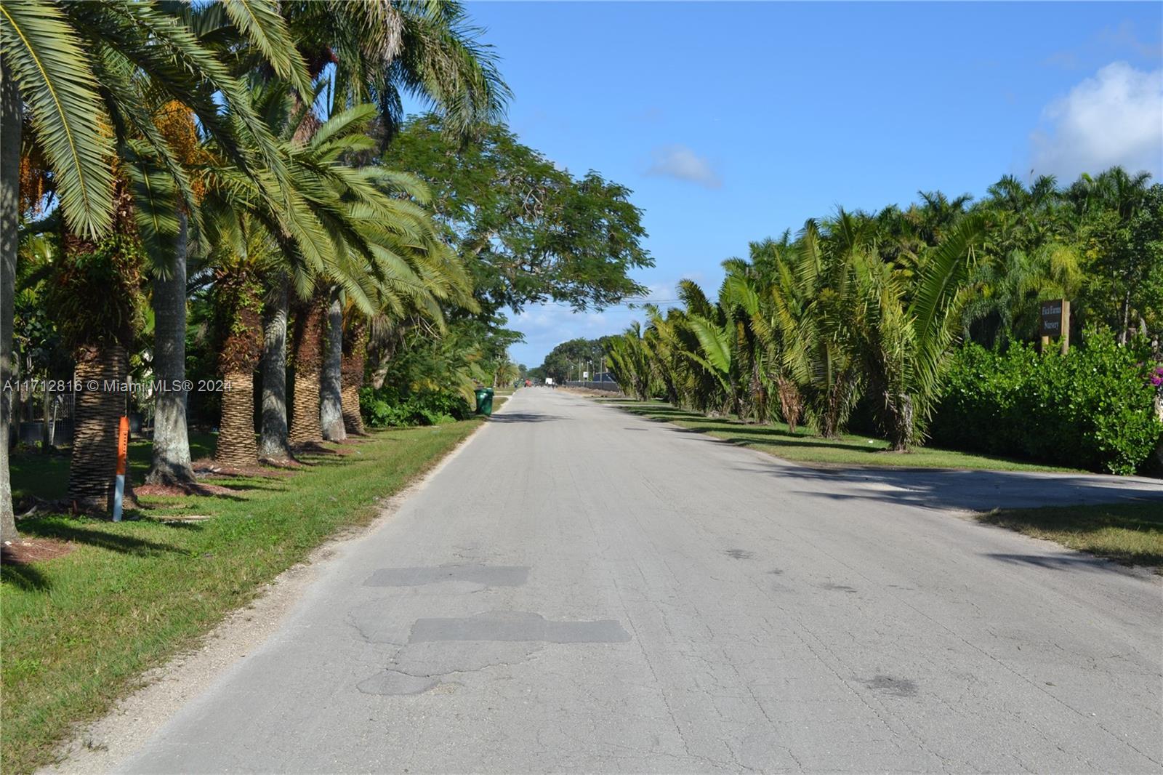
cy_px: 388
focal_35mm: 42
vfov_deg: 31.9
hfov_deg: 46.4
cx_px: 582
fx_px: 1356
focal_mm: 28
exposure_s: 1/250
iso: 100
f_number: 8
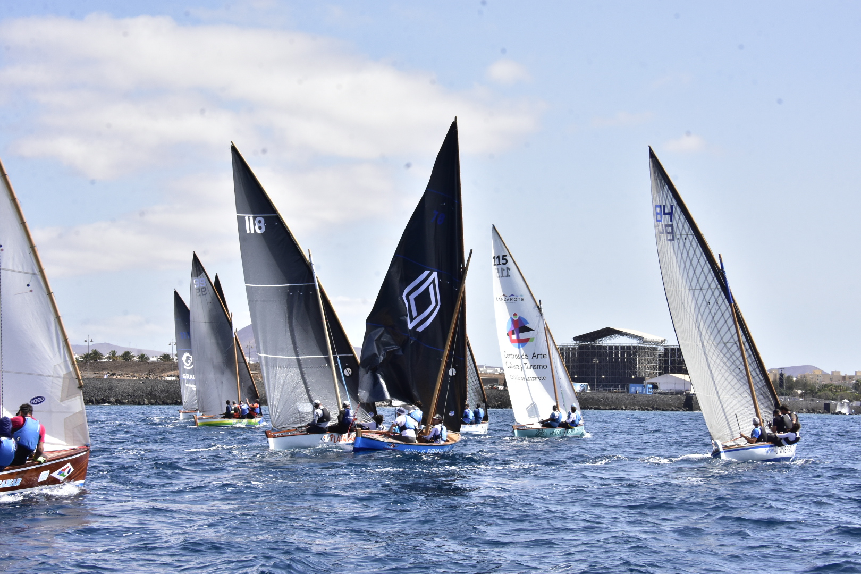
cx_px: 430
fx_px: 1865
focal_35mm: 78
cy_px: 287
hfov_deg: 26.0
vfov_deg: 17.5
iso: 800
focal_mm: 52
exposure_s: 1/400
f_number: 13
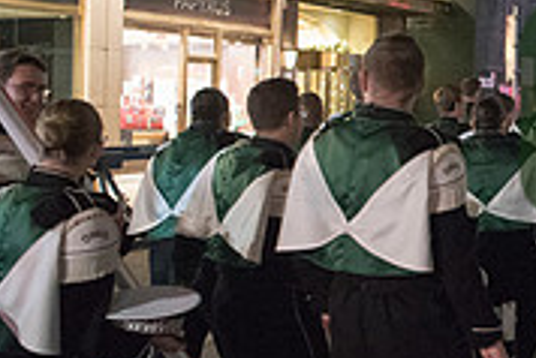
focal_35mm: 78
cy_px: 140
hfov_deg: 22.4
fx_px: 1162
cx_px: 747
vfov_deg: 17.5
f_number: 2.8
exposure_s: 1/160
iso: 8000
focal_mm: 24
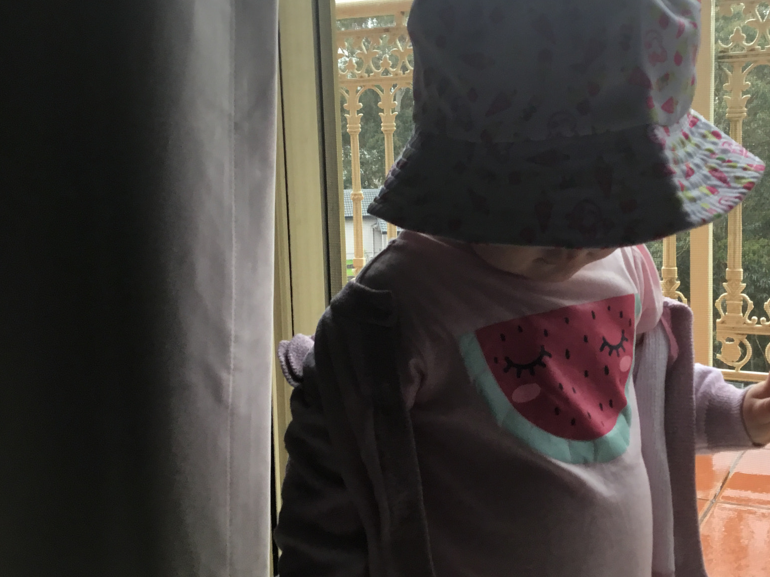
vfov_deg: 35.1
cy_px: 255
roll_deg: +0.5
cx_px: 498
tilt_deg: -3.0
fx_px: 912
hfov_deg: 45.2
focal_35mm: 41
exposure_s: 1/33
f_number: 2.4
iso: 32
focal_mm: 3.3
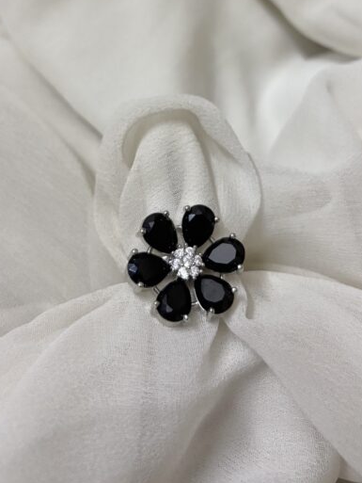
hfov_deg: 51.4
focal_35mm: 27
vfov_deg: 65.3
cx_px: 181
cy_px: 239
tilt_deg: -52.2
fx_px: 376
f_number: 1.6
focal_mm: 5.96
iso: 500
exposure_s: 1/50
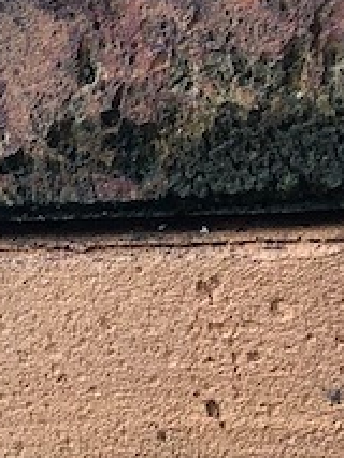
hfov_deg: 8.8
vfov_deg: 10.3
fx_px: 2224
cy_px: 1075
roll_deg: +1.9
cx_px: 41
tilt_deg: -22.2
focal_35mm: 168
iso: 40
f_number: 1.8
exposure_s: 1/120
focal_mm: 4
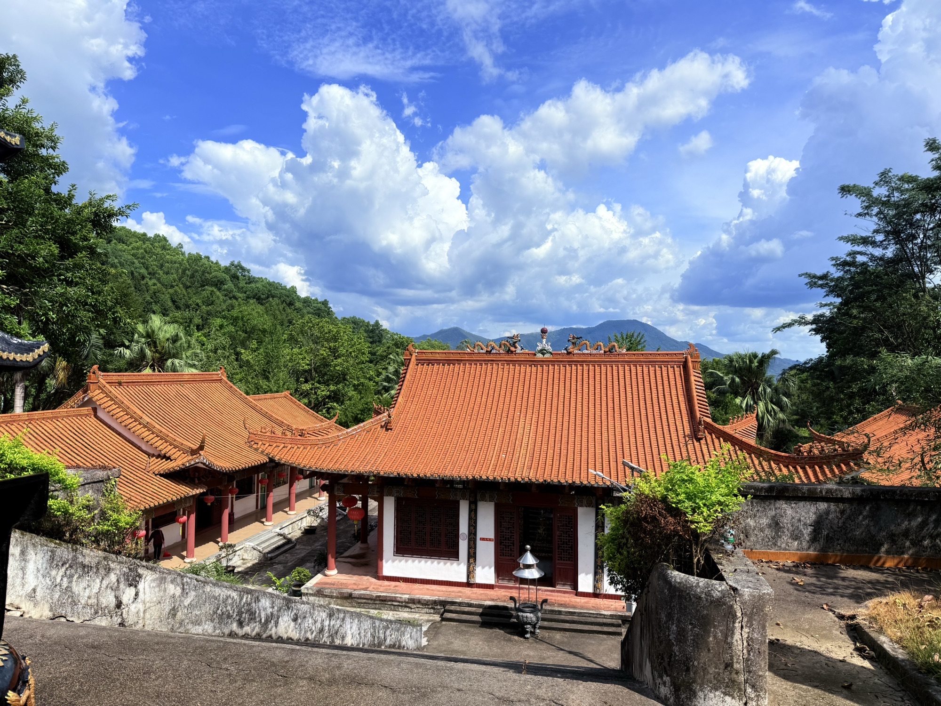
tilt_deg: +1.0
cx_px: 470
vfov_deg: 56.8
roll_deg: +0.2
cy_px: 353
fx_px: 652
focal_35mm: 24
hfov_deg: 71.6
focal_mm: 6.76
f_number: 1.78
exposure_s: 1/4167
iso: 80
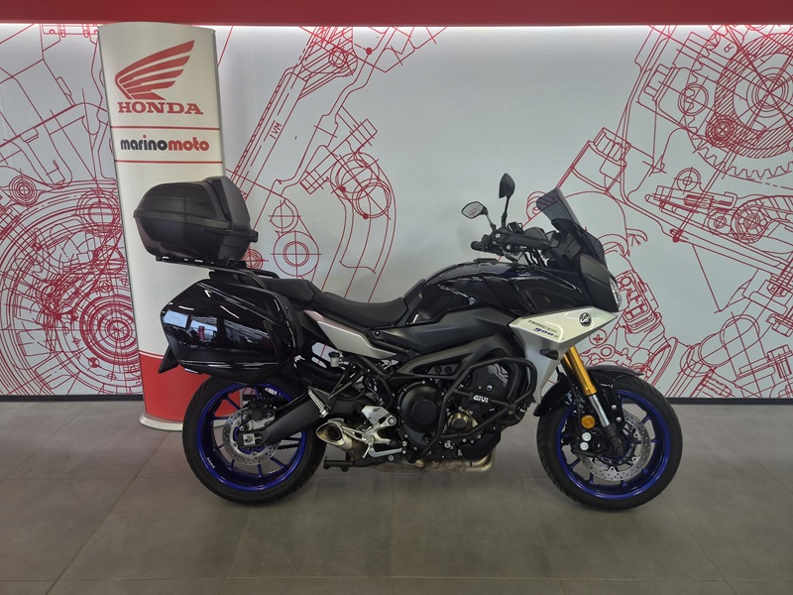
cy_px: 298
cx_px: 396
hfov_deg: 73.9
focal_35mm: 23
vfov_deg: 58.9
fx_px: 527
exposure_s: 1/100
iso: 250
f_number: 1.8
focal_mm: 5.4
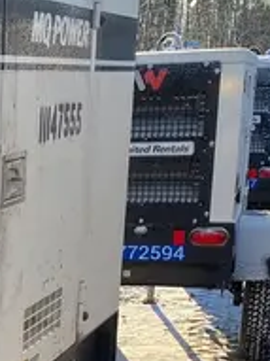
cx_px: -172
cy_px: 462
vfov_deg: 18.4
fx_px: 1041
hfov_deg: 13.6
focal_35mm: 100
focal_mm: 4.25
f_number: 1.8
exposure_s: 1/571
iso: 32
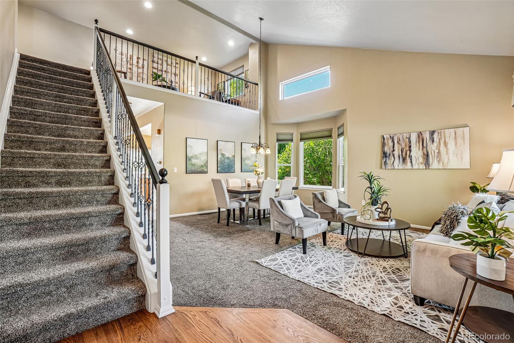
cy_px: 172
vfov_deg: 77.3
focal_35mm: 15
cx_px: 257
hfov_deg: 100.4
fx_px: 214
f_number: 8
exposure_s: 1/10
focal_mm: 10
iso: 400
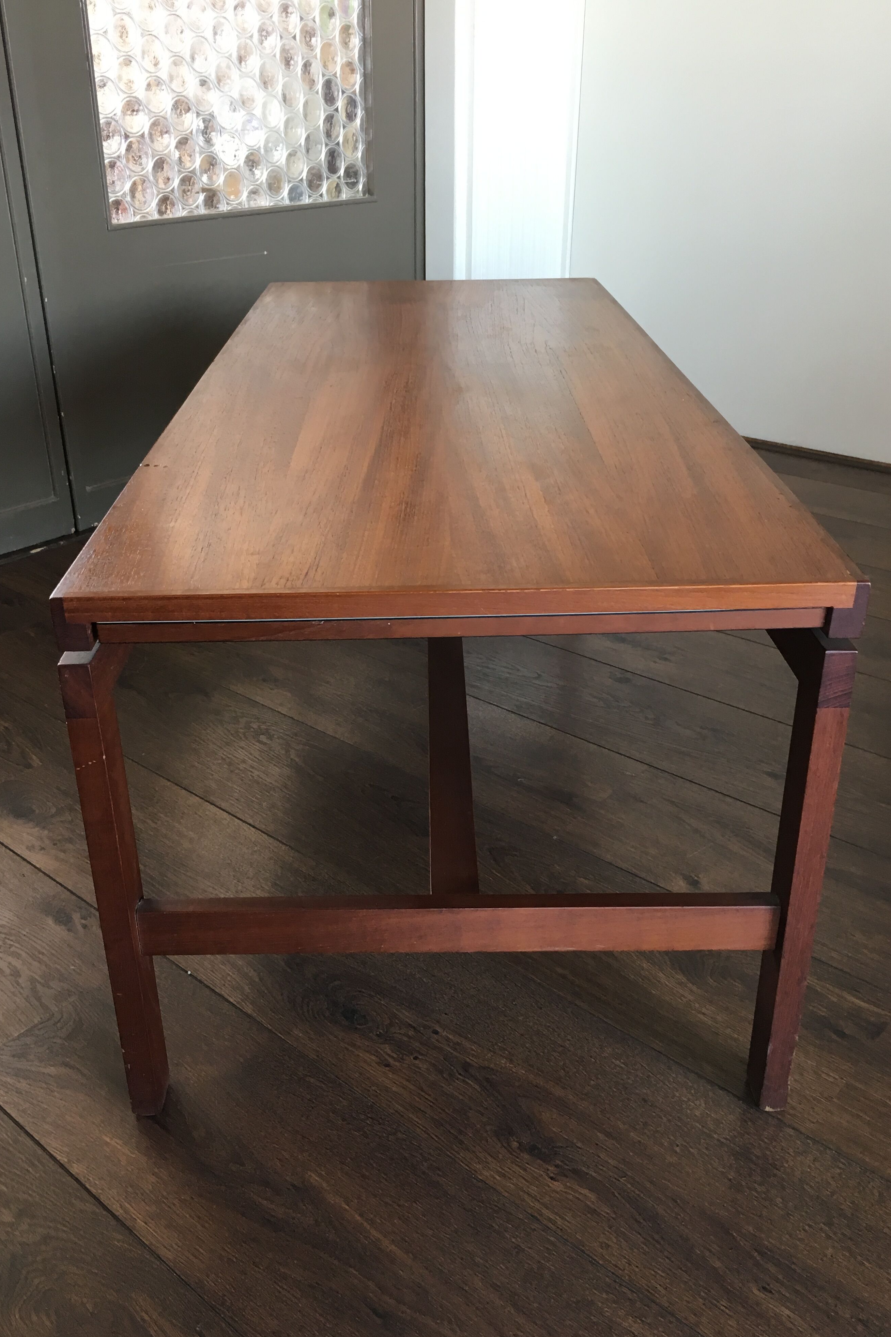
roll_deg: +0.1
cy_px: 682
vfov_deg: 60.3
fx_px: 1151
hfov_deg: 42.3
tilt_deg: -26.6
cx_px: 414
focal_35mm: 31
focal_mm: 4.15
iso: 80
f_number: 2.2
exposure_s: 1/33
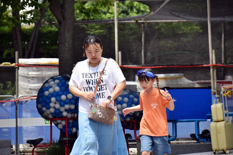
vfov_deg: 5.2
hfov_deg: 7.8
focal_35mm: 262
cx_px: 116
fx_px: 1699
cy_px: 78
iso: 360
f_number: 6.3
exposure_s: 1/500
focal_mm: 175
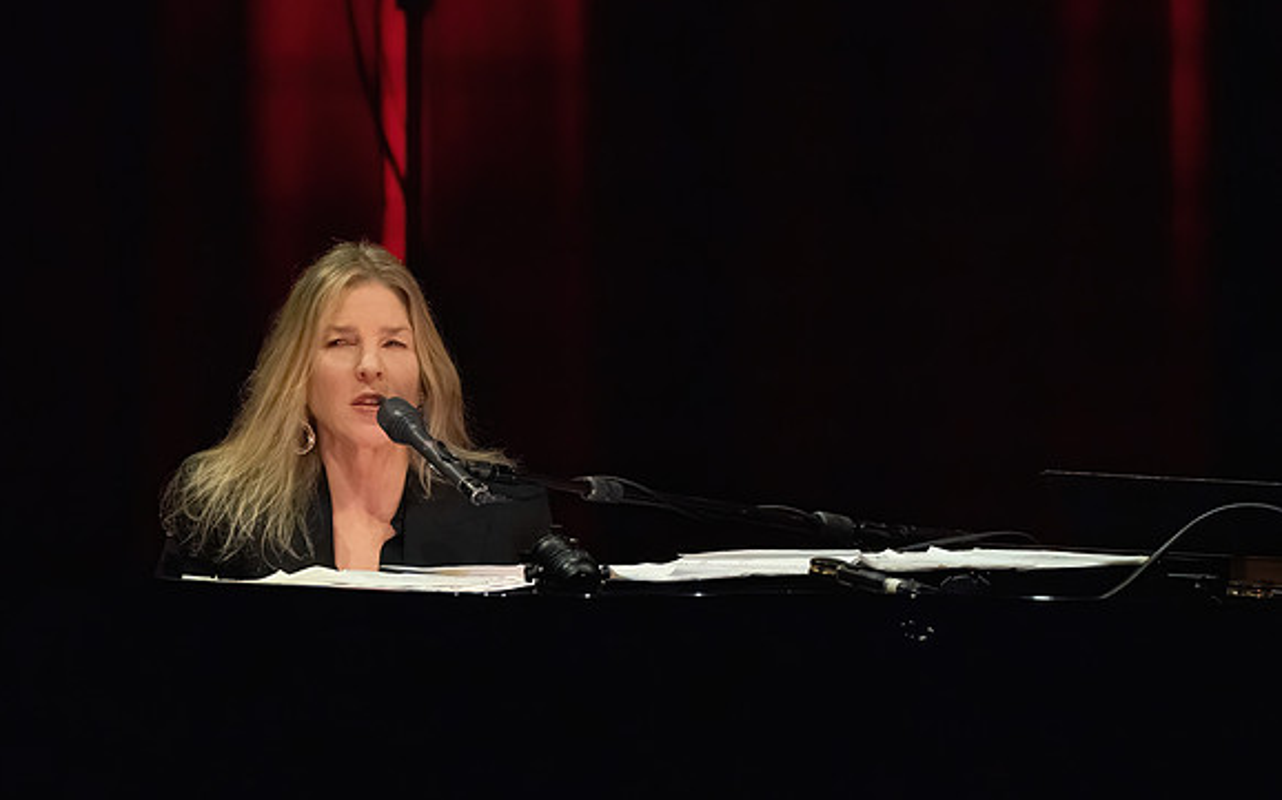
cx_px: 583
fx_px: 18828
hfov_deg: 3.9
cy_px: 436
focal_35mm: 539
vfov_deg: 2.4
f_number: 8
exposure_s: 1/320
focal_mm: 400
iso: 16000
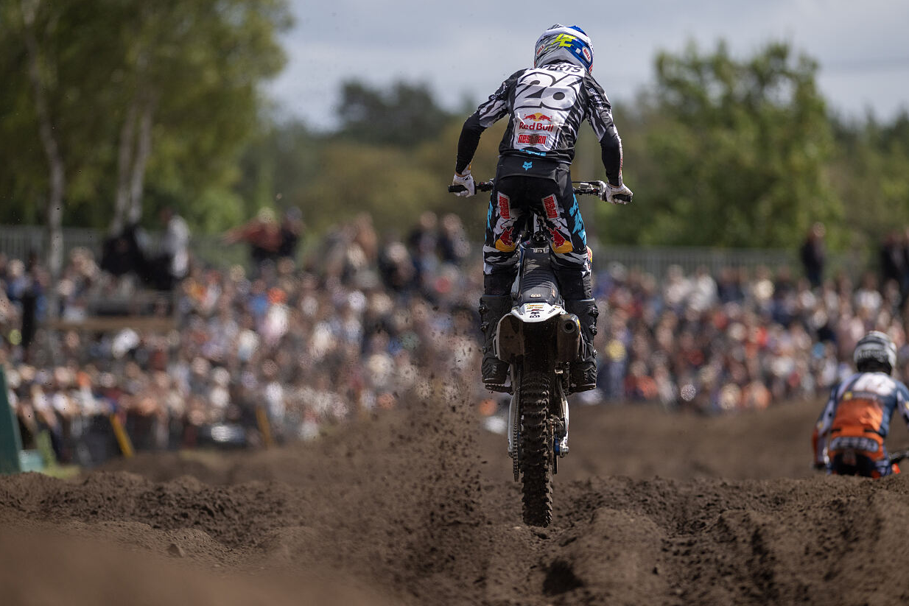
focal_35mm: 301
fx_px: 7601
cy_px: 303
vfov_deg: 4.6
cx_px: 455
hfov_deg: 6.8
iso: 200
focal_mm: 300
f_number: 2.8
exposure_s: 1/5000
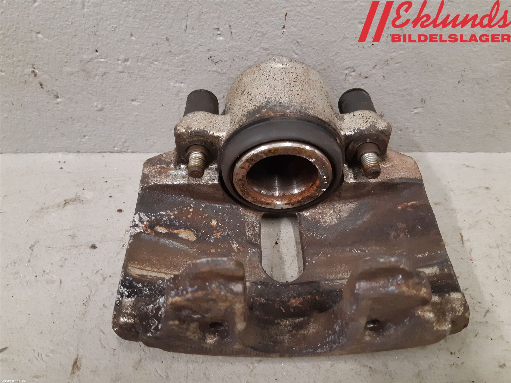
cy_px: 192
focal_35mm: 26
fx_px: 384
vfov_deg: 53.1
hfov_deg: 67.3
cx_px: 256
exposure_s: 1/50
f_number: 1.7
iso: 250
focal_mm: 3.93
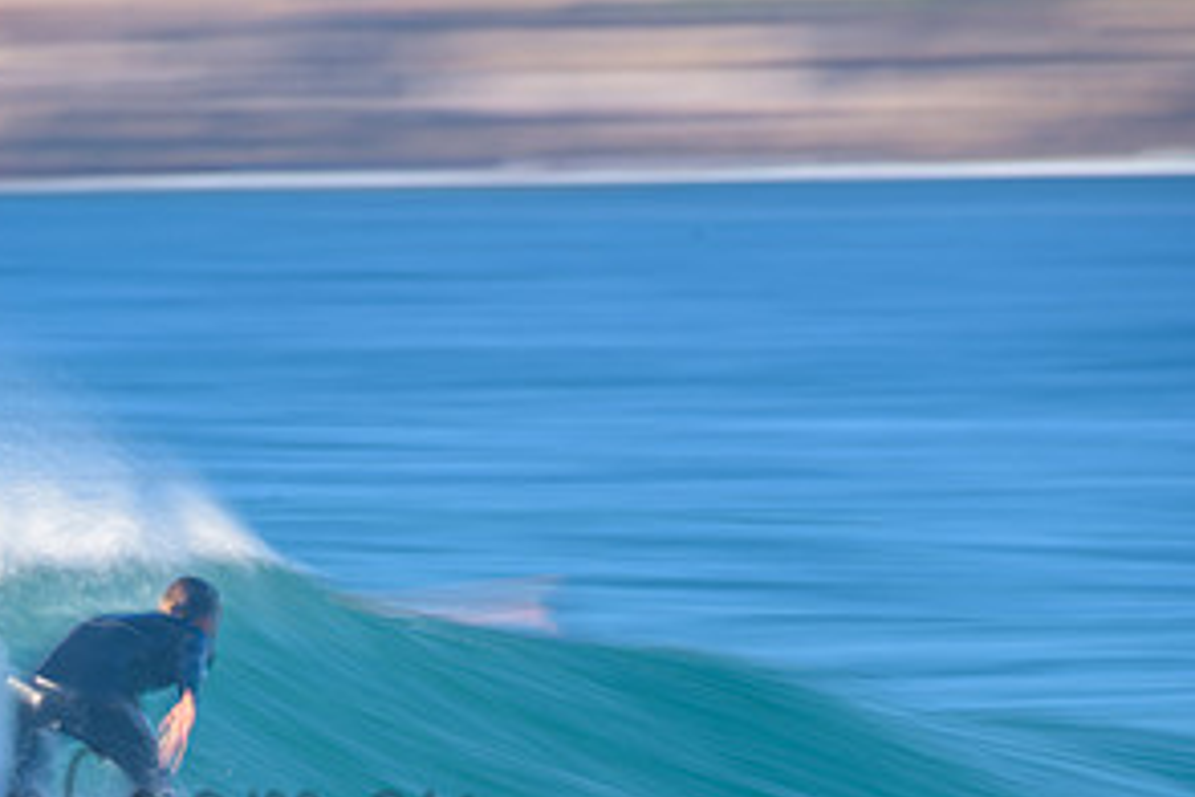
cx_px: 45
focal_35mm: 987
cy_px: 775
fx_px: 32760
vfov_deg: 1.4
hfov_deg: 2.1
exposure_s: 1/6
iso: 31
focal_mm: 500
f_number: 10
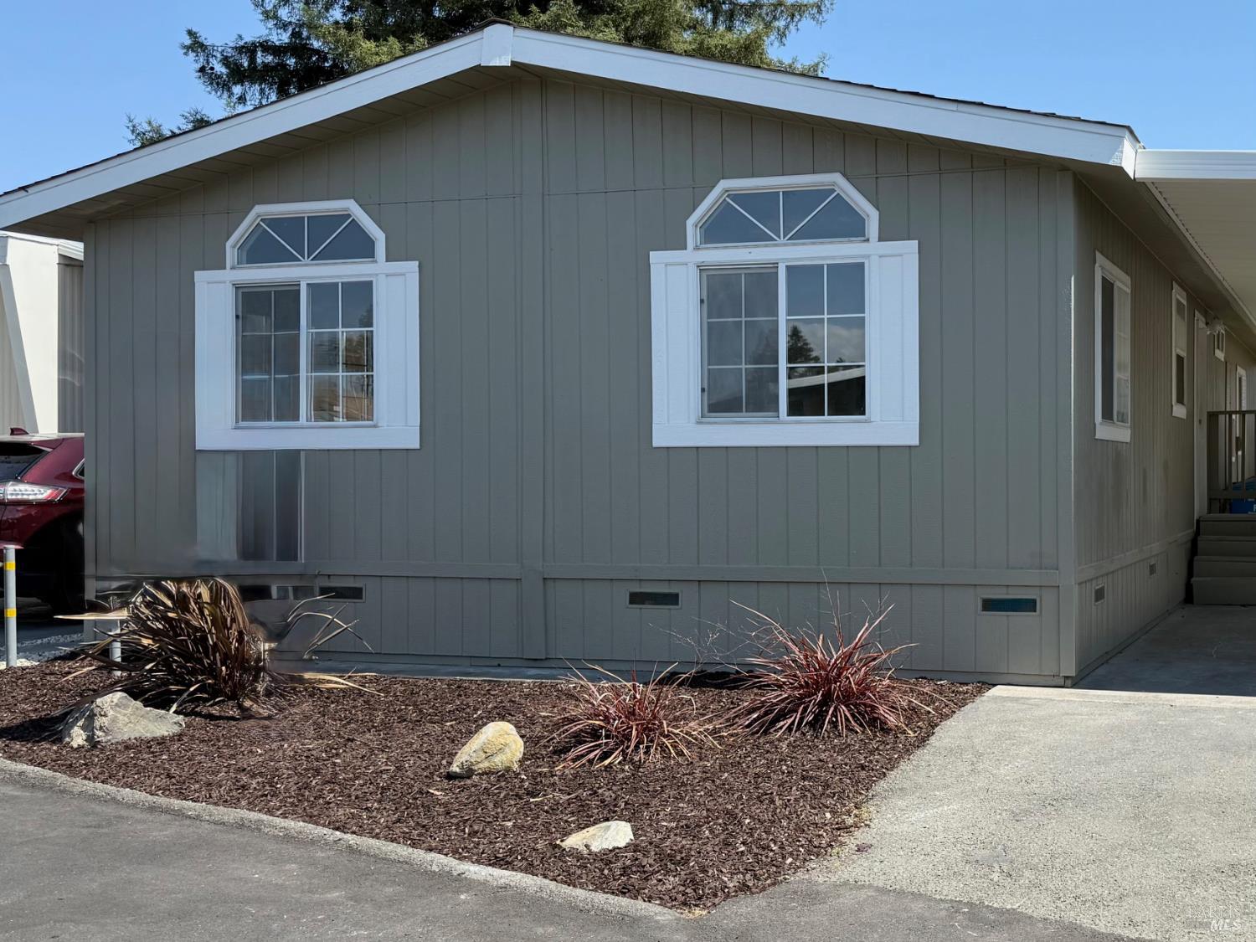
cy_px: 471
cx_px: 628
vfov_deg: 56.8
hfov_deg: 71.6
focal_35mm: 24
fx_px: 871
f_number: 1.78
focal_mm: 6.76
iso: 80
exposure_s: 1/2907
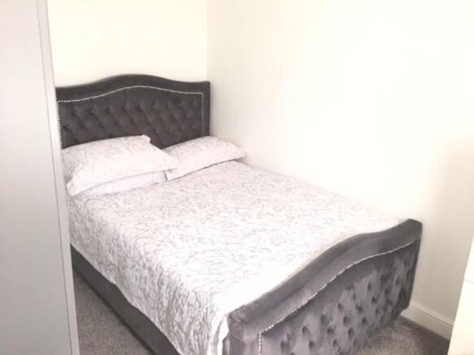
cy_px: 178
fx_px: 397
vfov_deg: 48.2
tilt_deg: -16.4
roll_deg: -3.1
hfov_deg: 61.7
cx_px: 237
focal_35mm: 29
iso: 25
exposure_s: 1/33
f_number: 2.2
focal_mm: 4.15
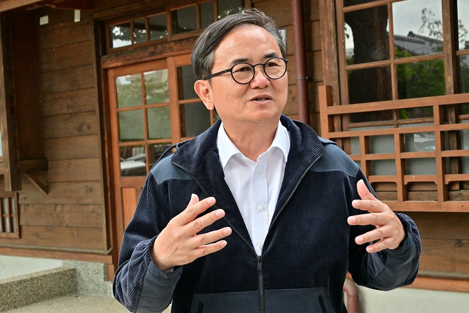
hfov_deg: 34.5
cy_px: 156
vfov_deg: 23.4
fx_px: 756
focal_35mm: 58
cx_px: 234
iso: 2000
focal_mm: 58
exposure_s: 1/640
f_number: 11
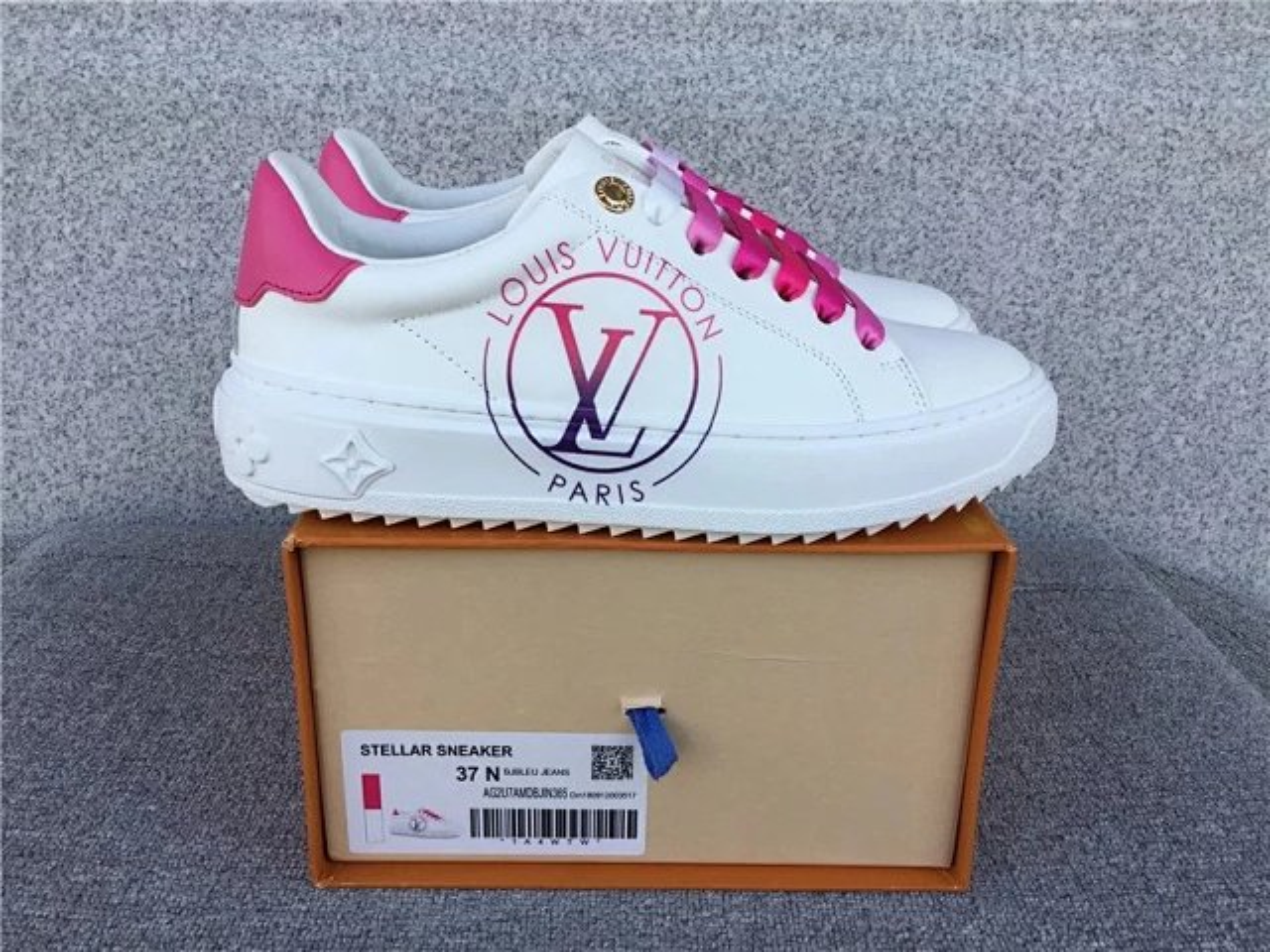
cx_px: 635
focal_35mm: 31
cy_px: 476
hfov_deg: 58.4
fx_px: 1137
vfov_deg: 45.4
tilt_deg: -19.6
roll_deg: -0.7
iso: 25
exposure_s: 1/223
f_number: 2.4
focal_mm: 3.3
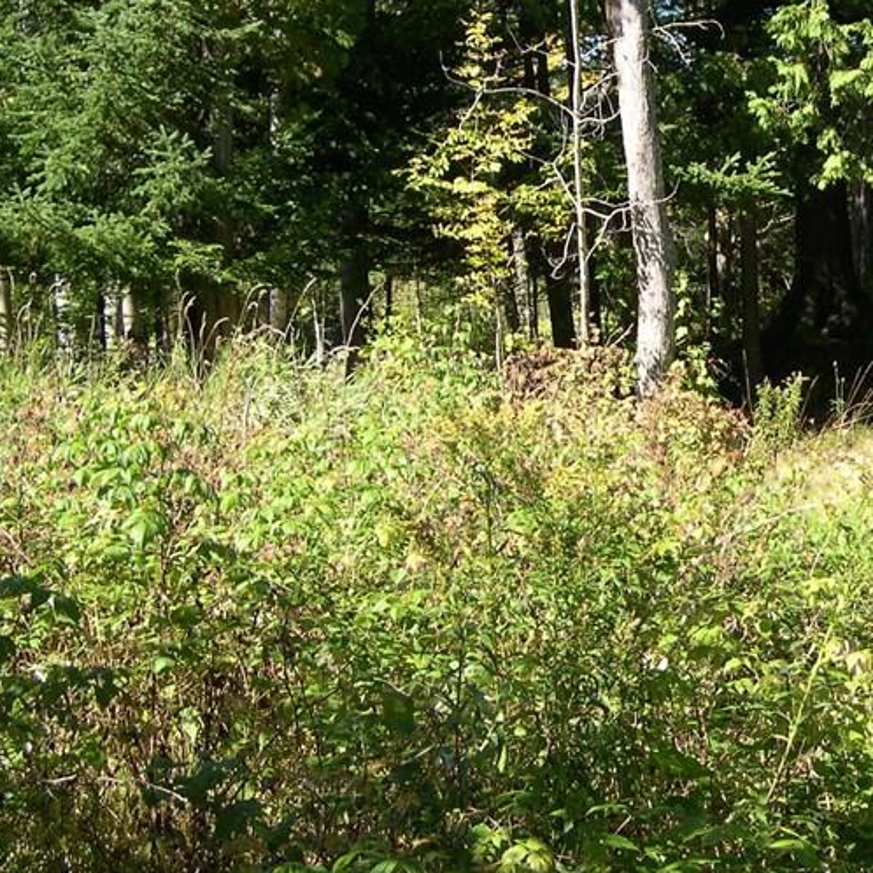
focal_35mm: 69
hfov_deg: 24.5
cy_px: 317
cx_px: 720
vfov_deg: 24.9
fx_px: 1969
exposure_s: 1/343
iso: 100
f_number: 2.8
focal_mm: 8
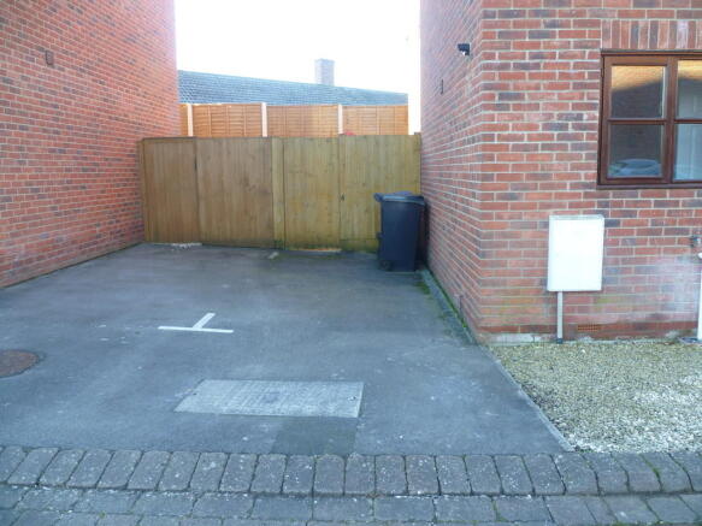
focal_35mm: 28
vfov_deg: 49.7
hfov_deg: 63.5
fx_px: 568
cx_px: 351
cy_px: 263
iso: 80
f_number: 2.8
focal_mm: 5
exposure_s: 1/40
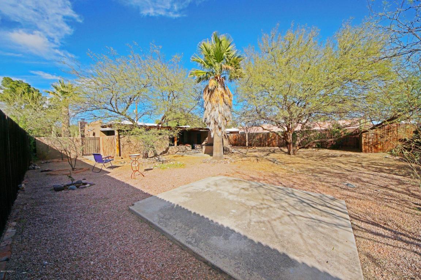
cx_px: 210
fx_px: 140
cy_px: 140
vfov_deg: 90.0
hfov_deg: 112.6
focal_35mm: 12
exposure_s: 1/400
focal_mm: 8
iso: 200
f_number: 8
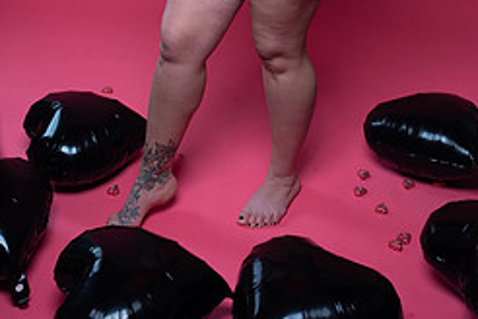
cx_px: 255
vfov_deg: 19.5
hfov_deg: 31.4
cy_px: -103
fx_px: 850
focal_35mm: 64
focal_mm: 35
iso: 100
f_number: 8
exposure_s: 1/160
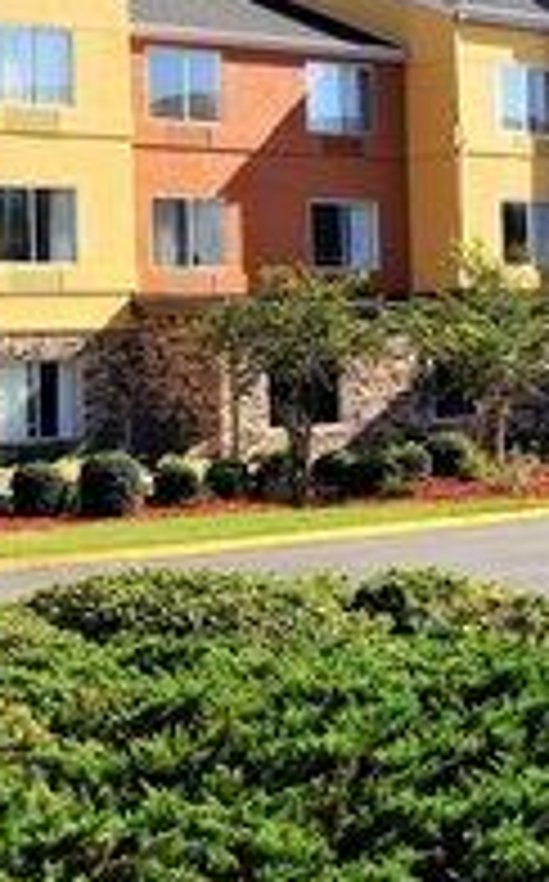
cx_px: 436
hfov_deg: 16.6
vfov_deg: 26.4
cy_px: 310
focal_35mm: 78
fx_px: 1873
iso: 100
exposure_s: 1/80
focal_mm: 26
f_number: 13
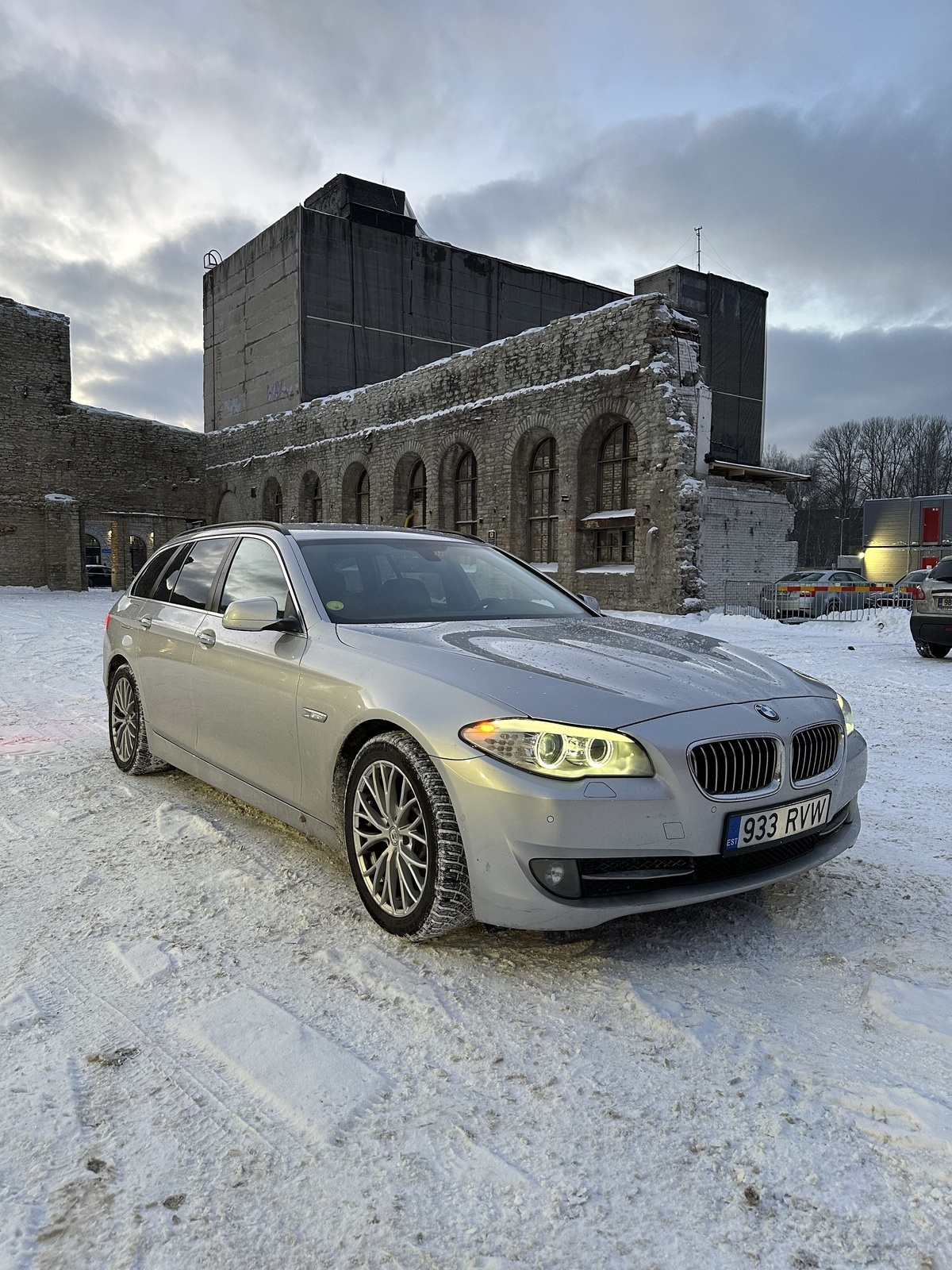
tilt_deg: -3.8
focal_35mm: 24
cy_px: 635
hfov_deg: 56.8
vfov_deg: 71.6
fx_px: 880
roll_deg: -0.2
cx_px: 476
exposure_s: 1/84
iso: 200
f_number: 1.78
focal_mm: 6.86
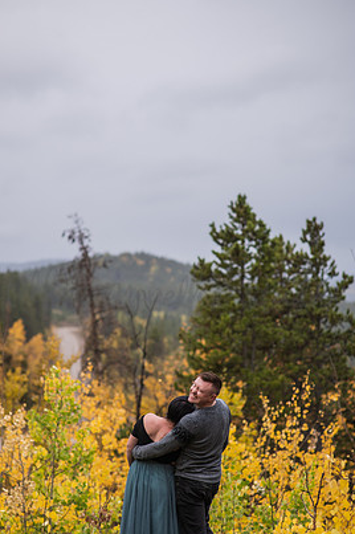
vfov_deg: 21.5
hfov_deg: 14.4
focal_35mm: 95
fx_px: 1408
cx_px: 165
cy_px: 292
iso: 320
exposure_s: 1/320
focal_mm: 85
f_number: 2.2
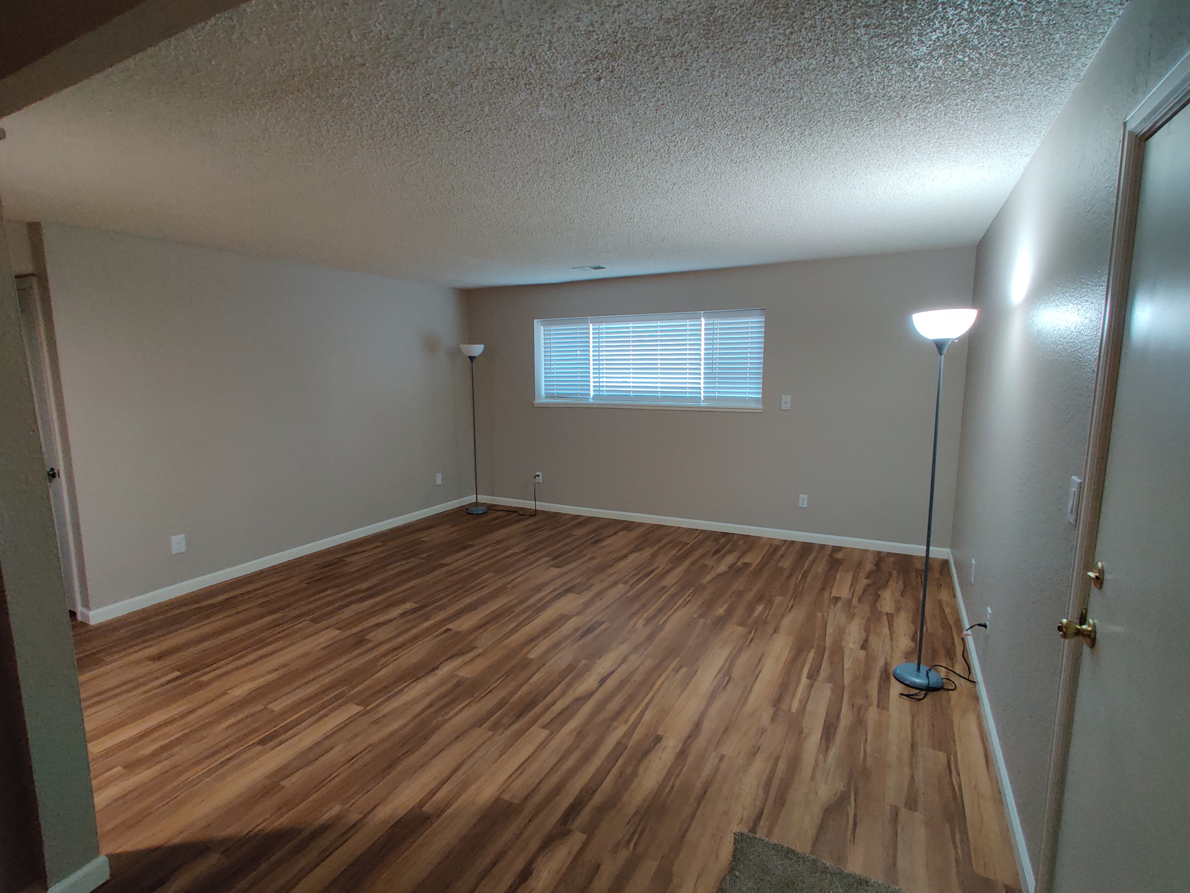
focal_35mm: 13
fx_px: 447
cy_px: 446
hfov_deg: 106.2
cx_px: 595
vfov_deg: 89.9
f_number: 2.2
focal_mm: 2.25
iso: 500
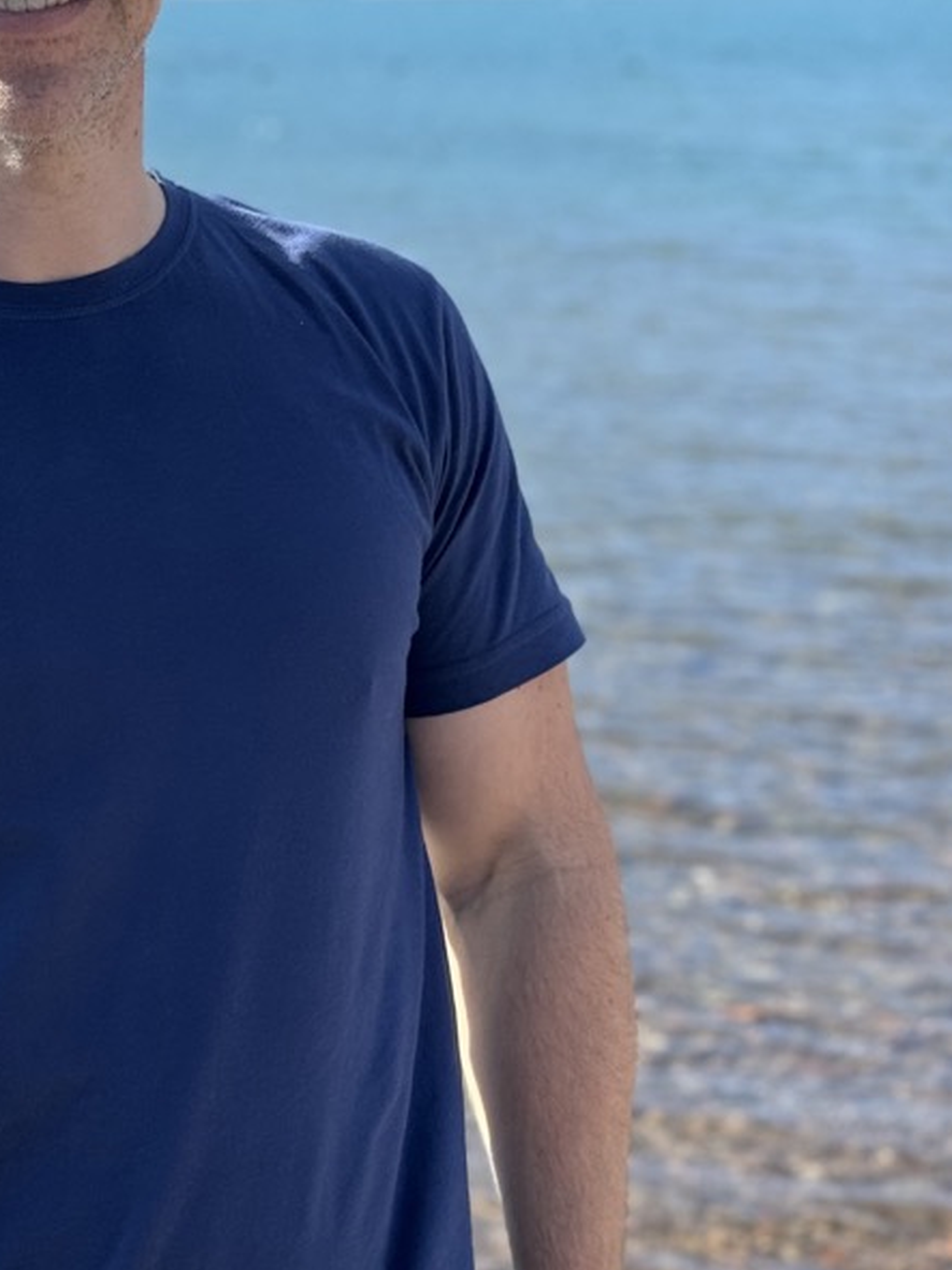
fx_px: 3815
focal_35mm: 104
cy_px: 514
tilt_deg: -7.6
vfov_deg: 18.9
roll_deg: +0.4
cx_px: -15
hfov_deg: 14.0
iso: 64
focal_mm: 6.76
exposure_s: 1/1560
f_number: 1.78
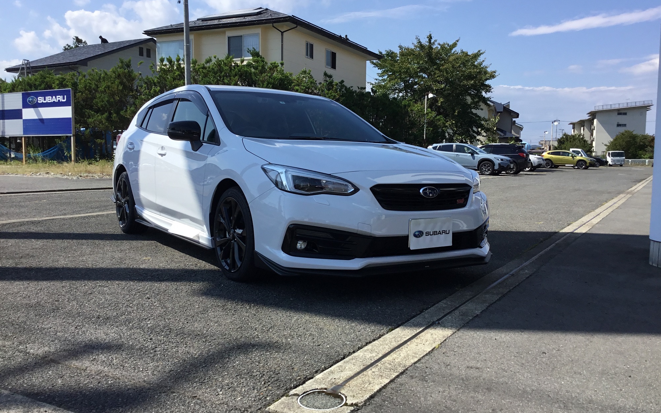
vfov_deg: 38.3
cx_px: 330
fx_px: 594
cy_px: 209
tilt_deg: -6.4
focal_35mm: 33
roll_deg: -1.0
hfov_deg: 58.1
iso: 25
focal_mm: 3.3
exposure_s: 1/1404
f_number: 2.4
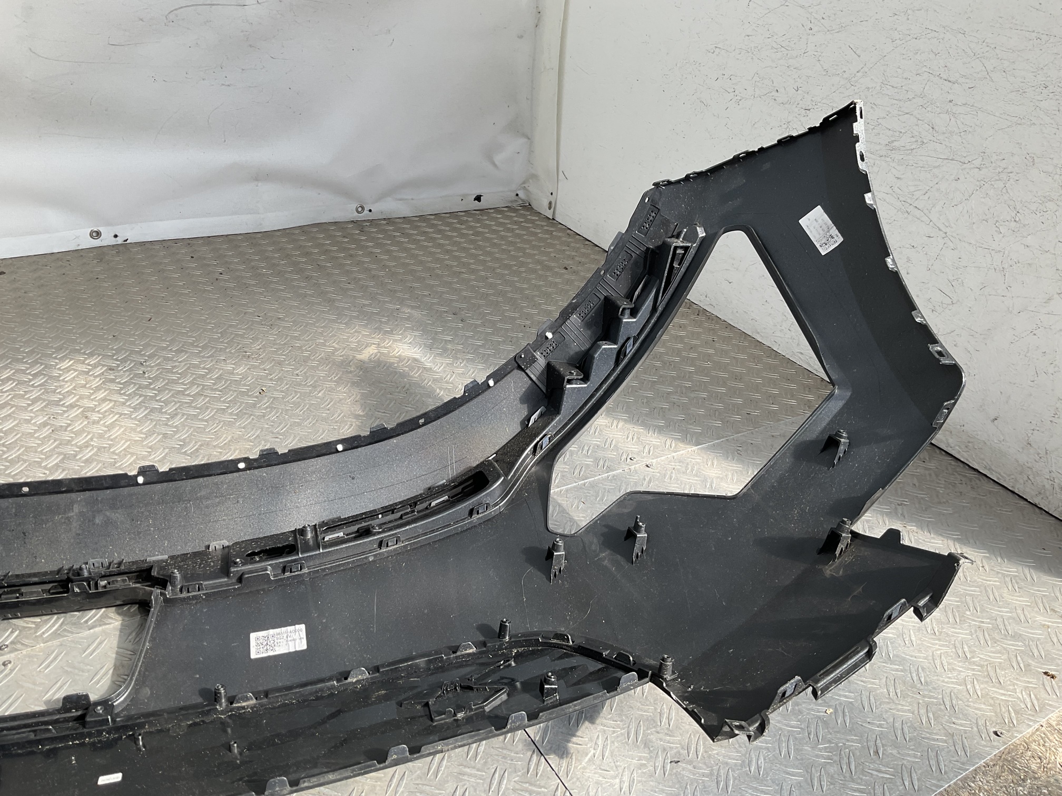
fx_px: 890
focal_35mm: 29
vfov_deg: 48.2
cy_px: 398
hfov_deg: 61.7
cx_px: 531
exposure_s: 1/274
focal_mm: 3
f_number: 1.8
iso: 16
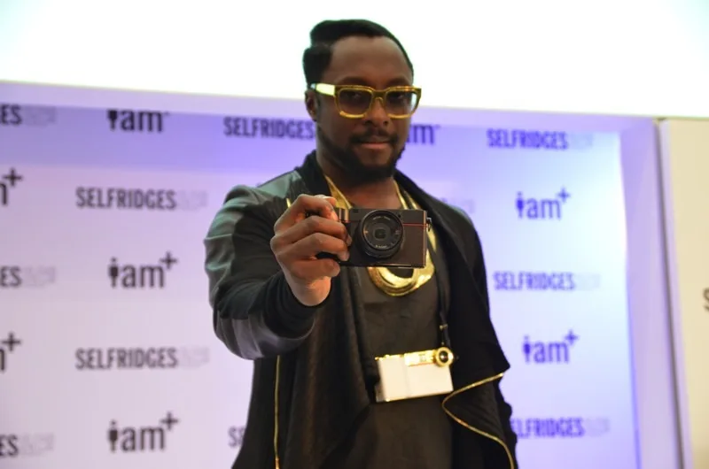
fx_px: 1238
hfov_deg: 32.0
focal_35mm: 63
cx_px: 354
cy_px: 234
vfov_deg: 21.5
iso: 1250
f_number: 3.5
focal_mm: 42
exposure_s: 1/30
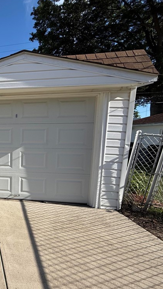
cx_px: -26
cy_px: 146
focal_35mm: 21
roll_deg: +0.3
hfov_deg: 40.3
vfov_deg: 83.9
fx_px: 162
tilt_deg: -3.2
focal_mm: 2.22
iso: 50
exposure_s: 1/2092
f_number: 2.2
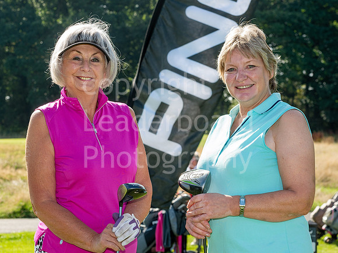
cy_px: 111
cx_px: 182
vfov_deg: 13.2
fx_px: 1099
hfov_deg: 17.5
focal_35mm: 113
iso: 200
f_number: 9
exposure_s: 1/250
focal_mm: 80
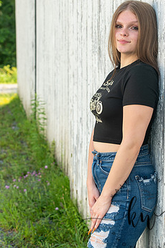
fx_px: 614
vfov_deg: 22.9
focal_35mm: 89
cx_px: 102
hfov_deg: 15.3
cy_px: 101
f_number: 5.6
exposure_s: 1/250
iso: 400
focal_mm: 70
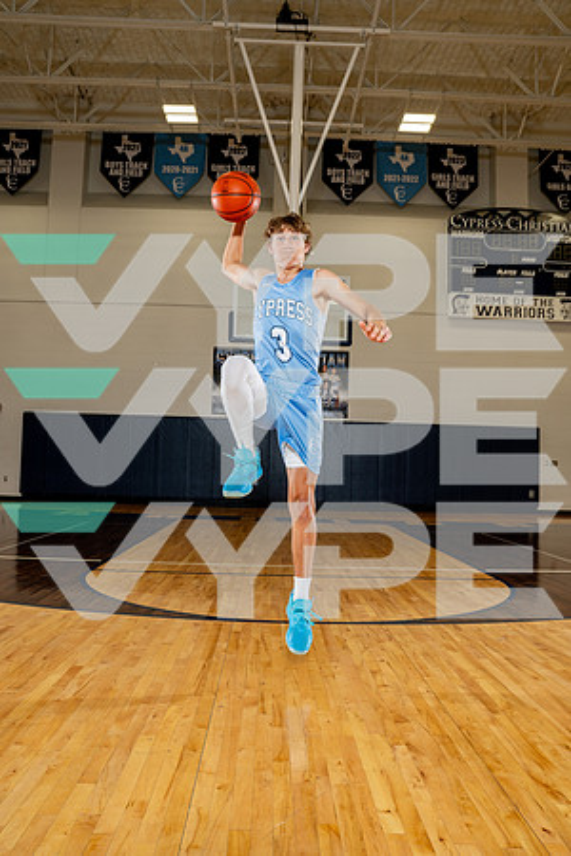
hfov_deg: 43.6
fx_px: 714
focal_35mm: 30
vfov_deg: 61.9
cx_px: 286
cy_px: 428
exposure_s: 1/250
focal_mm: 30
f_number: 5.6
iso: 400
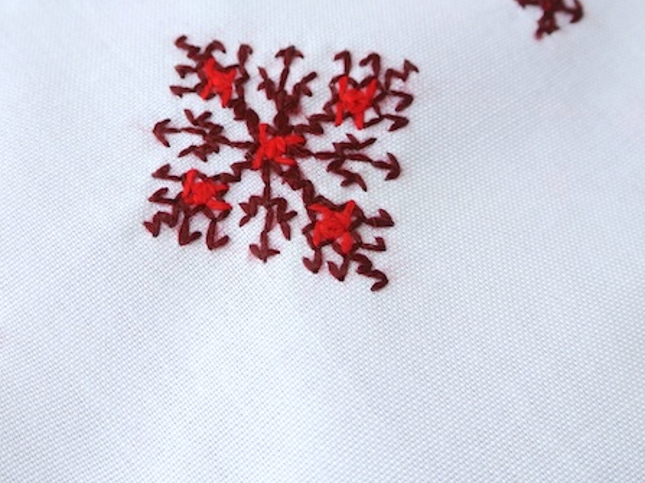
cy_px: 164
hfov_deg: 25.6
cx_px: 270
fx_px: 1416
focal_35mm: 76
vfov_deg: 19.3
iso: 400
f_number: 4.5
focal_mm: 18.2
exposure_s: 1/80
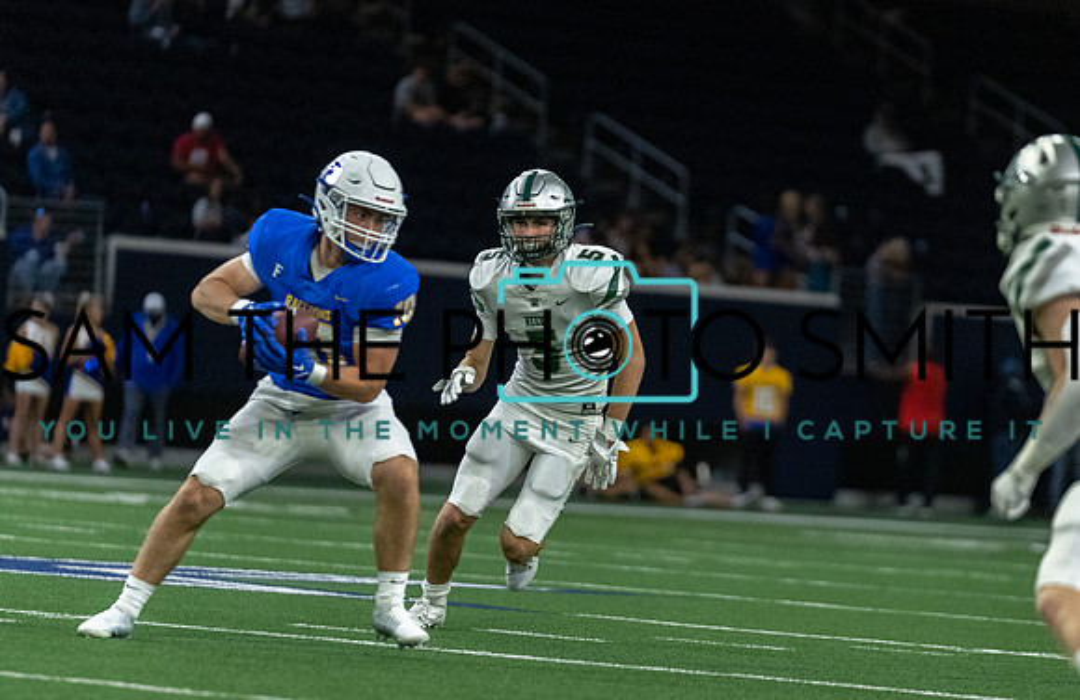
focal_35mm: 298
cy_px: 359
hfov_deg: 7.0
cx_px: 645
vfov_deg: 4.5
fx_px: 8866
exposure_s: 1/1250
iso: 4000
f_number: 2.8
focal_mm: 200
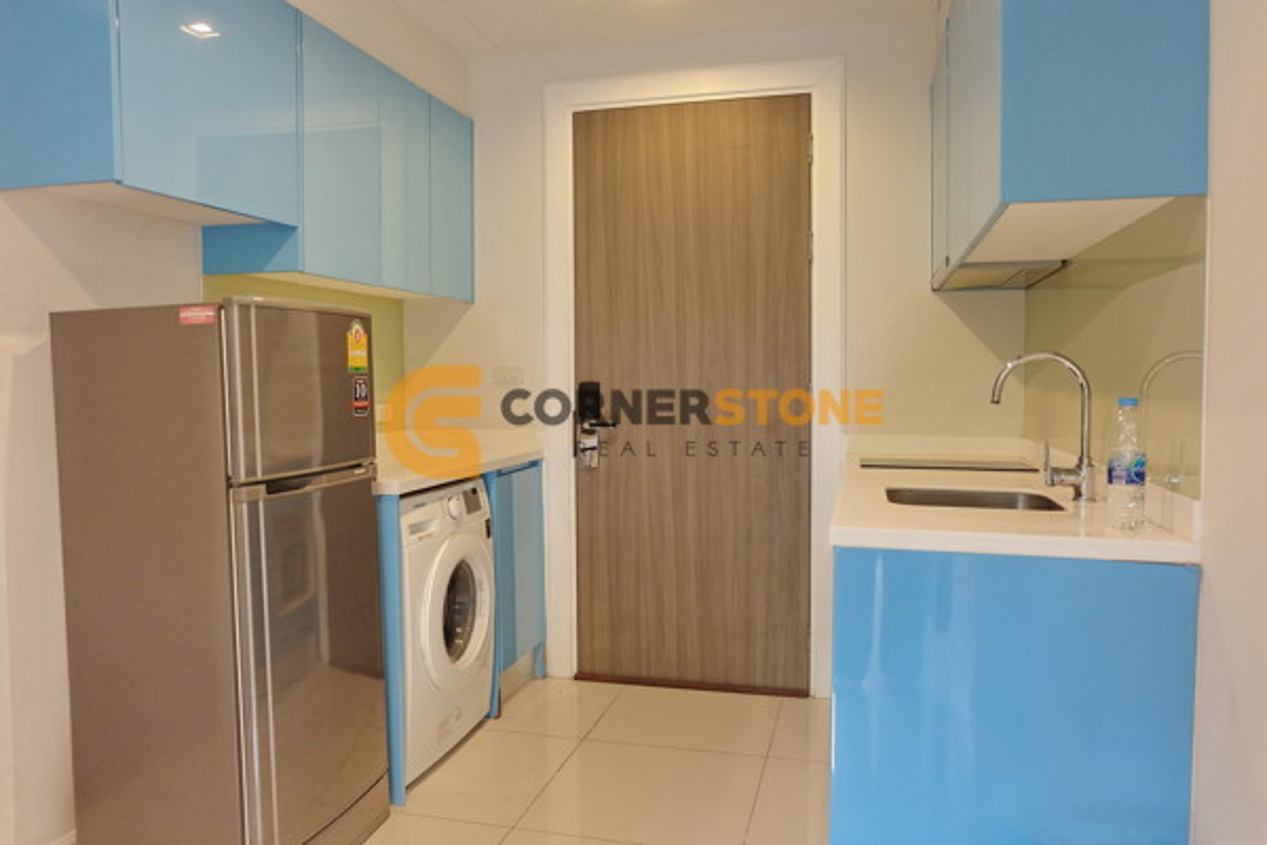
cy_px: 422
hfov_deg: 73.7
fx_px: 845
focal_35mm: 24
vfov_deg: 53.1
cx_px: 634
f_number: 3.5
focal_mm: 16
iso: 640
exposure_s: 1/30
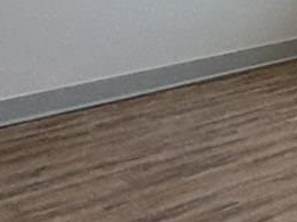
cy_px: -135
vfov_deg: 12.6
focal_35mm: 110
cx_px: 485
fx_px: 942
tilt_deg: -1.2
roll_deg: +0.6
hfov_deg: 16.0
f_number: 2.2
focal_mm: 2.22
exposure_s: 1/136
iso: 40
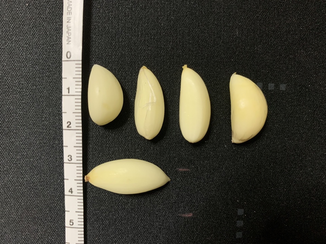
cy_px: 122
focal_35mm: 26
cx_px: 163
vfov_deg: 53.1
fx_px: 245
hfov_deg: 67.3
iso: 250
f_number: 1.8
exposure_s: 1/60
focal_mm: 4.25
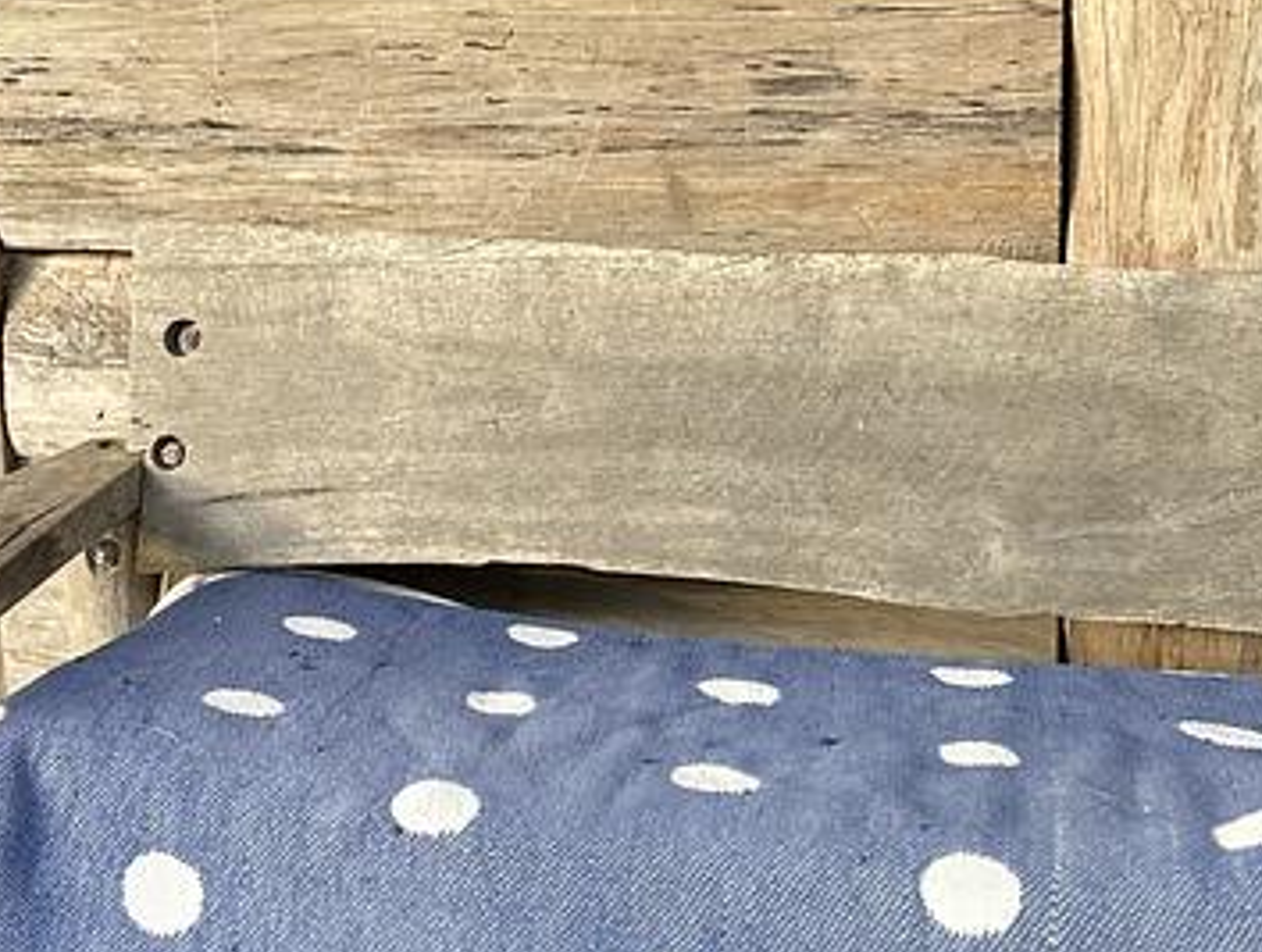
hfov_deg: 43.9
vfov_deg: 33.6
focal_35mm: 42
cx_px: 396
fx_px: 1534
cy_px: 216
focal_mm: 6.86
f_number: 1.78
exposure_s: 1/121
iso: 100
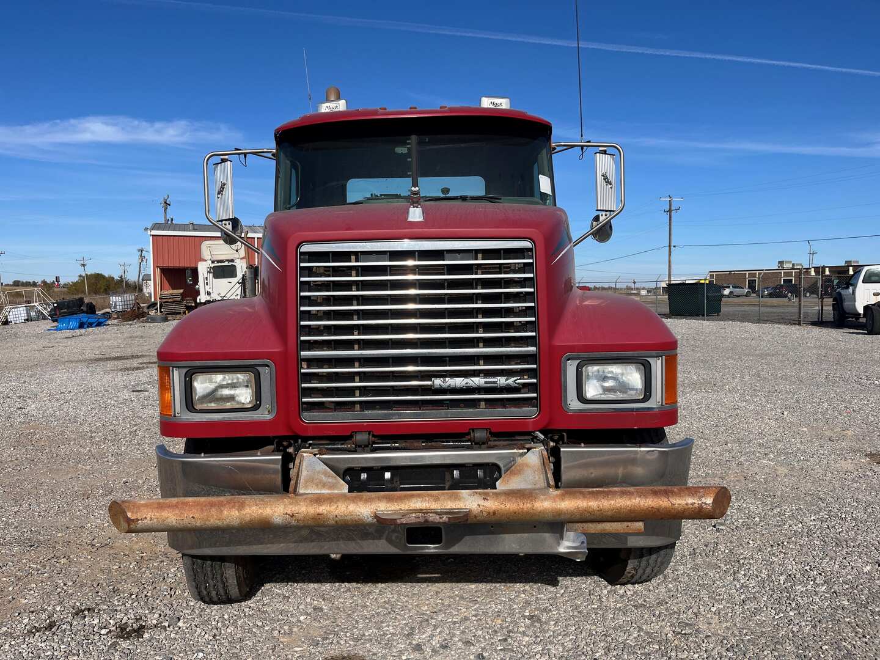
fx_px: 661
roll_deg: +2.0
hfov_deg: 67.3
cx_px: 440
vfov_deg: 53.1
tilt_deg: -0.5
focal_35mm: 26
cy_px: 330
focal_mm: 5.1
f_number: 1.6
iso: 50
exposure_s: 1/4651
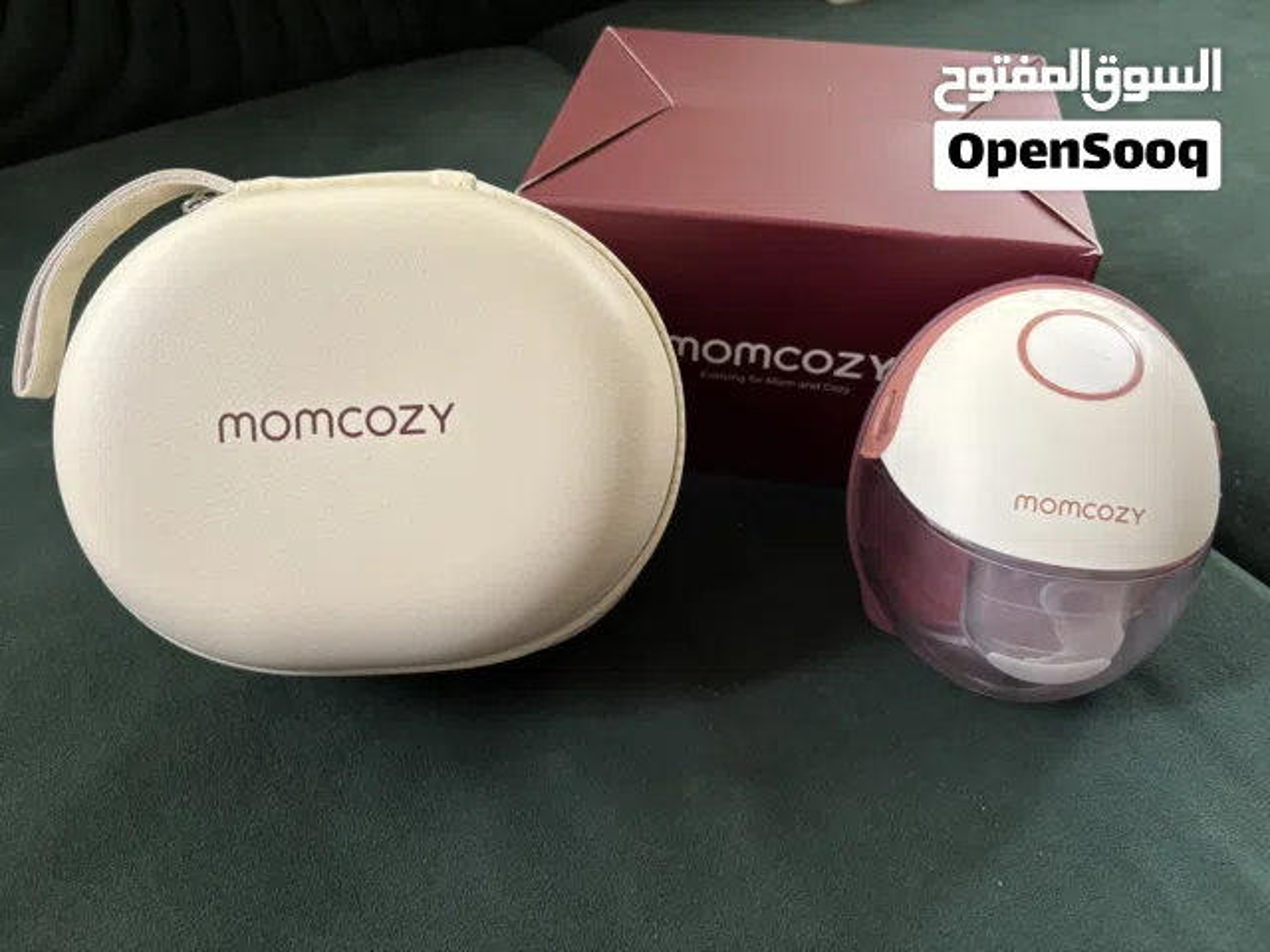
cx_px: 635
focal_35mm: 26
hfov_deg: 67.3
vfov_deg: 53.1
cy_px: 476
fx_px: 954
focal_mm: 5.96
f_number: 1.6
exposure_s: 1/60
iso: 200
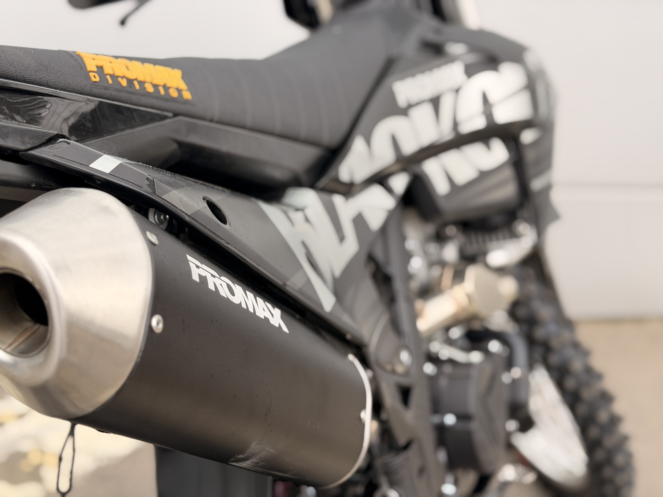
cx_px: 332
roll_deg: -4.3
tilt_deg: -15.9
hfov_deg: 39.7
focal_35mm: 48
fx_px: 919
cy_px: 248
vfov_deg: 30.3
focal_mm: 6.76
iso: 64
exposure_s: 1/334
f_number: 1.78
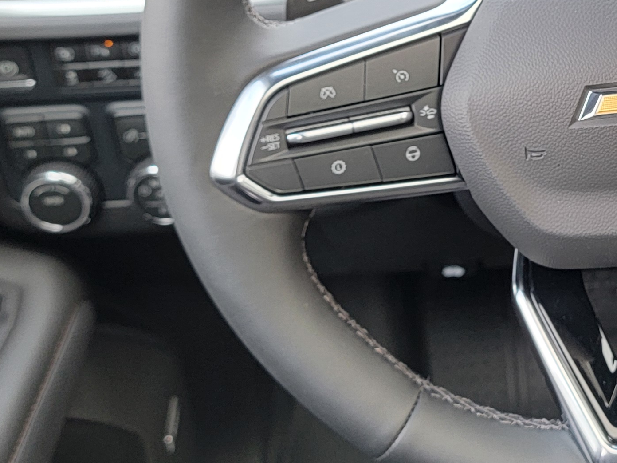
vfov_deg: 21.0
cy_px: 78
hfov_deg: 27.0
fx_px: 1230
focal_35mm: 69
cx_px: 581
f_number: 1.8
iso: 100
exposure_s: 1/120
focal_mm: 6.7
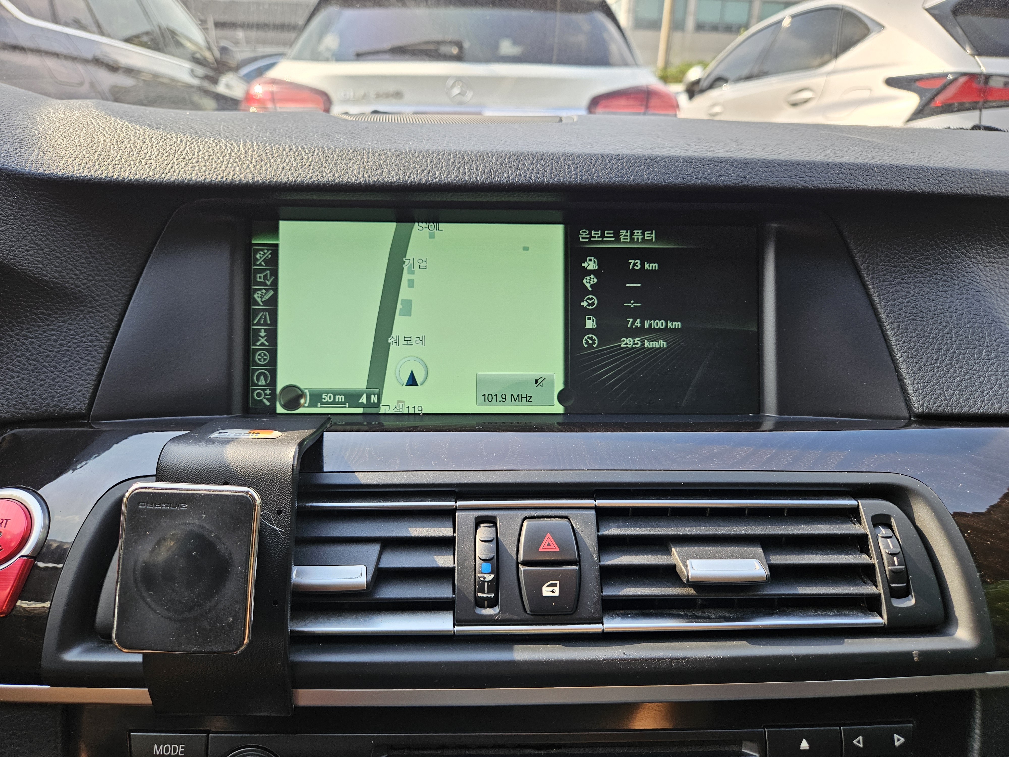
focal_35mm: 23
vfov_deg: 58.9
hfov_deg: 73.9
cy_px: 378
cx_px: 504
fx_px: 670
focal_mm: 5.4
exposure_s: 1/359
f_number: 1.8
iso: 125
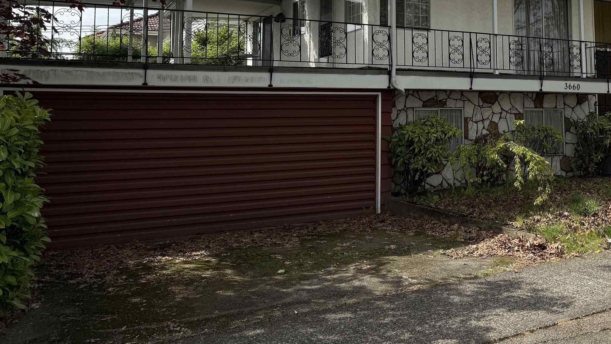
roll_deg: +0.7
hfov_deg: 50.1
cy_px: 46
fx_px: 632
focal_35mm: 39
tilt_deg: +7.1
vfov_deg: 29.4
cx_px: 437
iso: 80
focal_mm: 6.76
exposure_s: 1/5319
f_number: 1.78
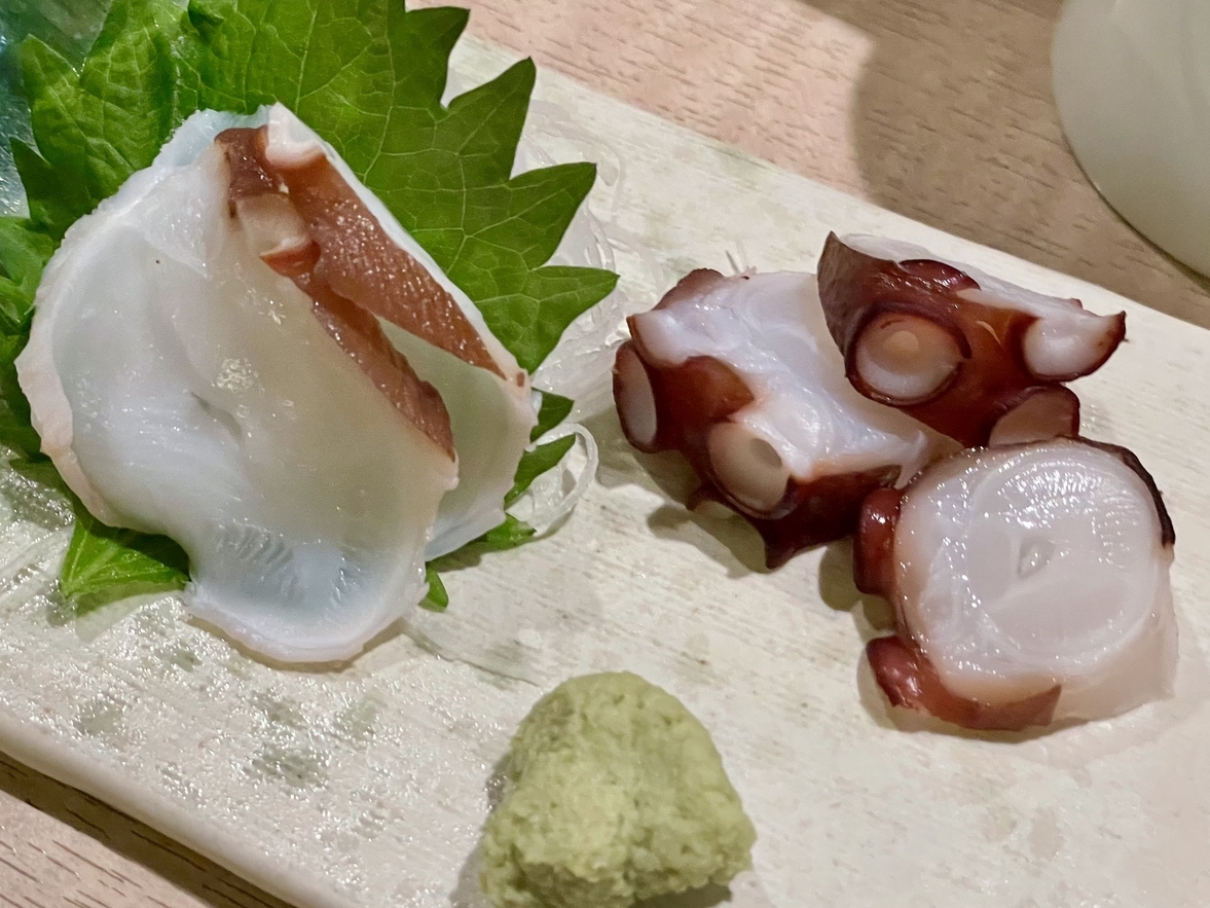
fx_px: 1853
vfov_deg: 27.5
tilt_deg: -53.3
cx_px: 608
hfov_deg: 36.2
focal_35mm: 53
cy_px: 450
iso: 500
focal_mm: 6
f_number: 2
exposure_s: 1/50
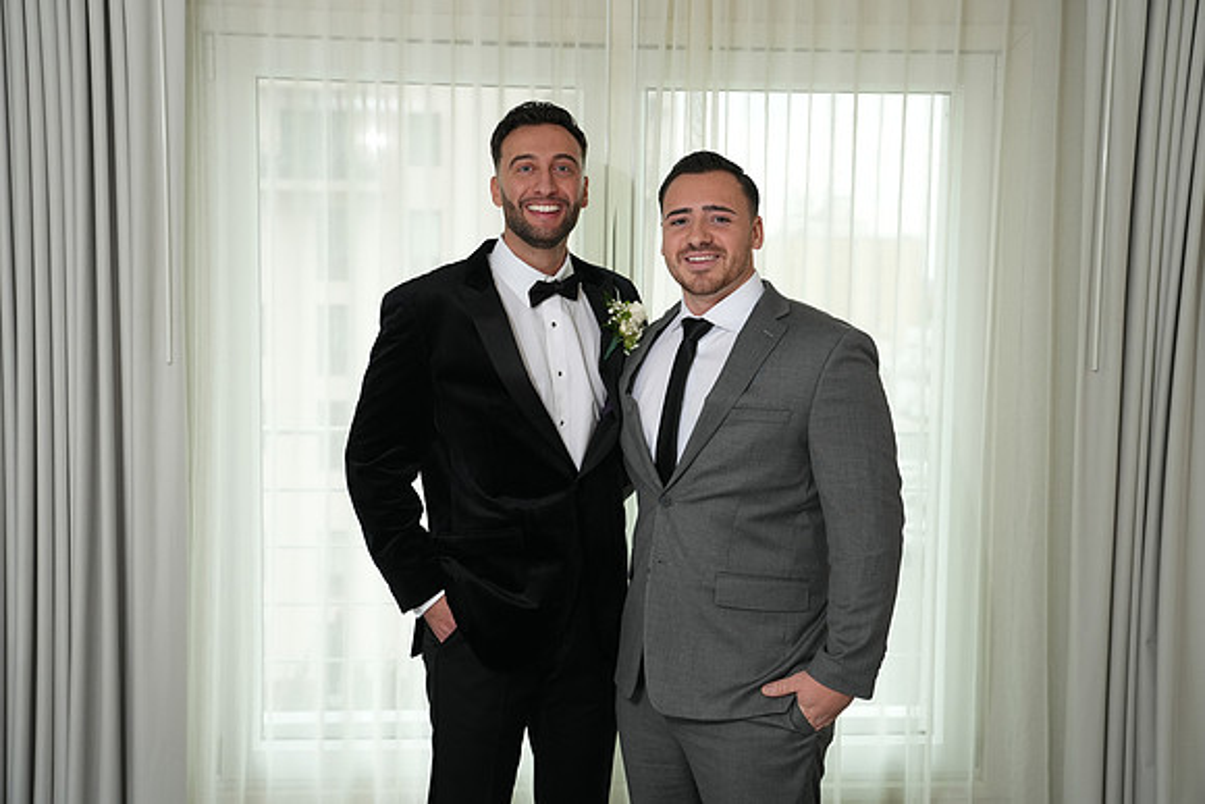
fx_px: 1440
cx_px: 602
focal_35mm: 43
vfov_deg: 31.2
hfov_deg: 45.4
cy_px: 402
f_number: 4
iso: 640
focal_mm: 43
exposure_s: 1/200
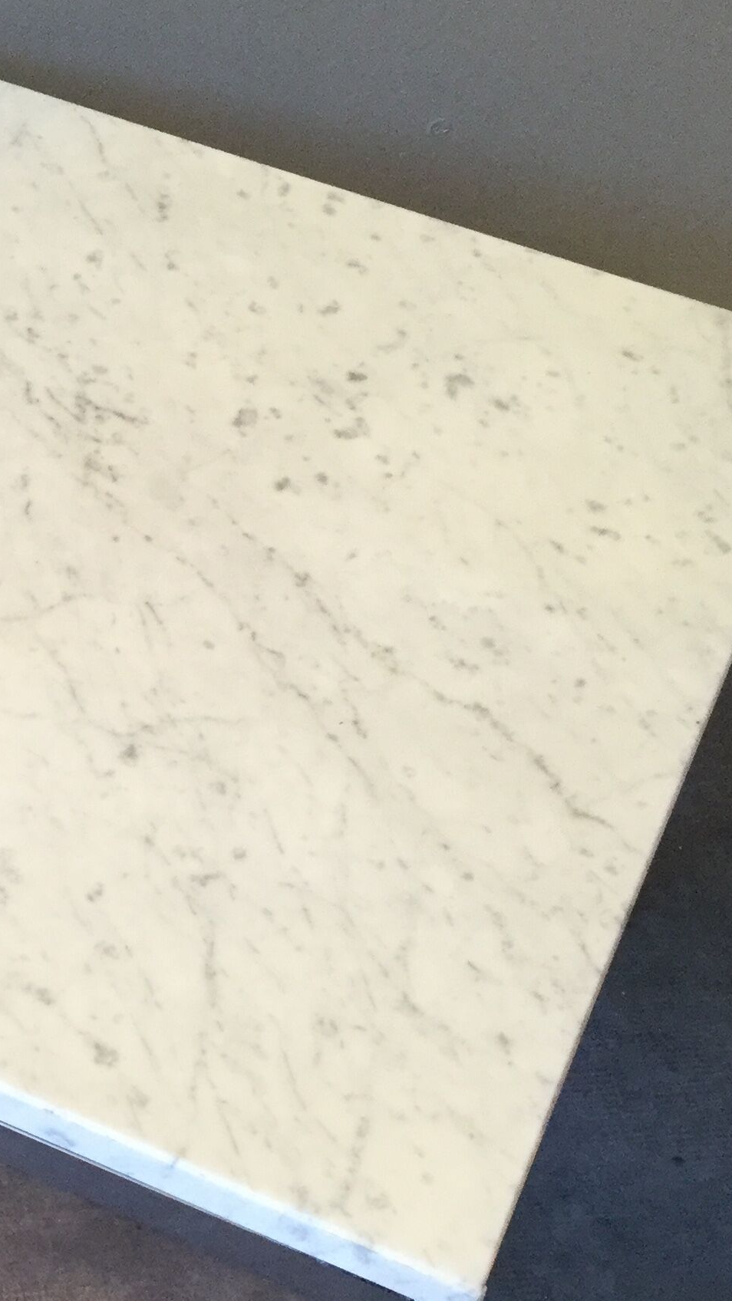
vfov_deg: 31.7
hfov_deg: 17.9
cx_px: -59
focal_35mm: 65
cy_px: 991
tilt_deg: -51.3
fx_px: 2243
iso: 50
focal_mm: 3.3
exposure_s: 1/33
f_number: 2.4
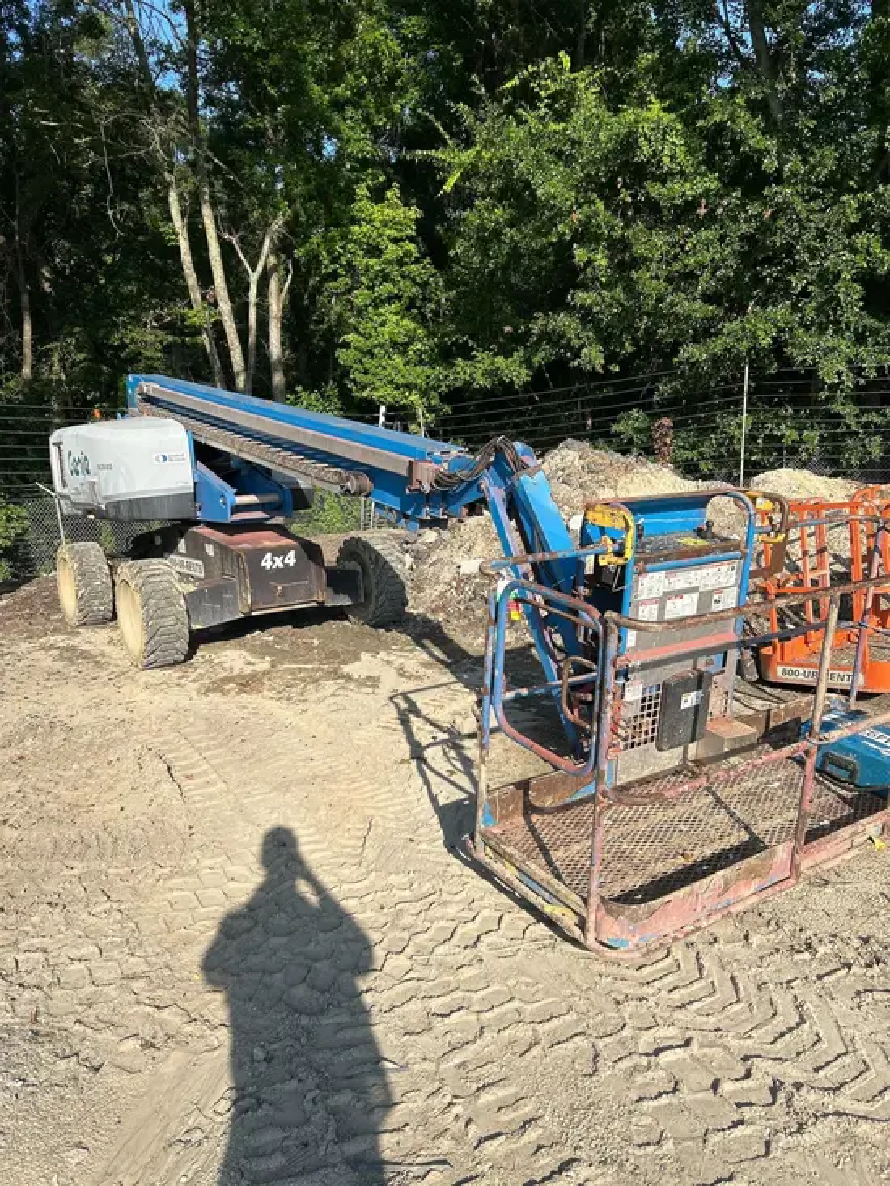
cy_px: 593
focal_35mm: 26
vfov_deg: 67.3
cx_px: 445
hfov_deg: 53.1
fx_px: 891
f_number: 1.5
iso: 50
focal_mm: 5.7
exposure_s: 1/3077
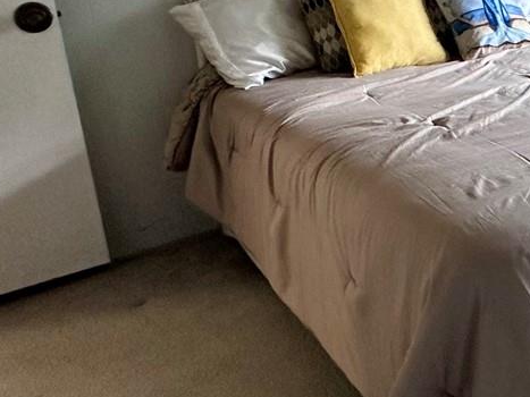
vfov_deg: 29.3
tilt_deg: -11.4
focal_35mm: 48
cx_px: 617
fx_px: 735
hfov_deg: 33.3
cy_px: 60
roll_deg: +3.2
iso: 250
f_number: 2.2
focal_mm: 2.22
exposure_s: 1/120
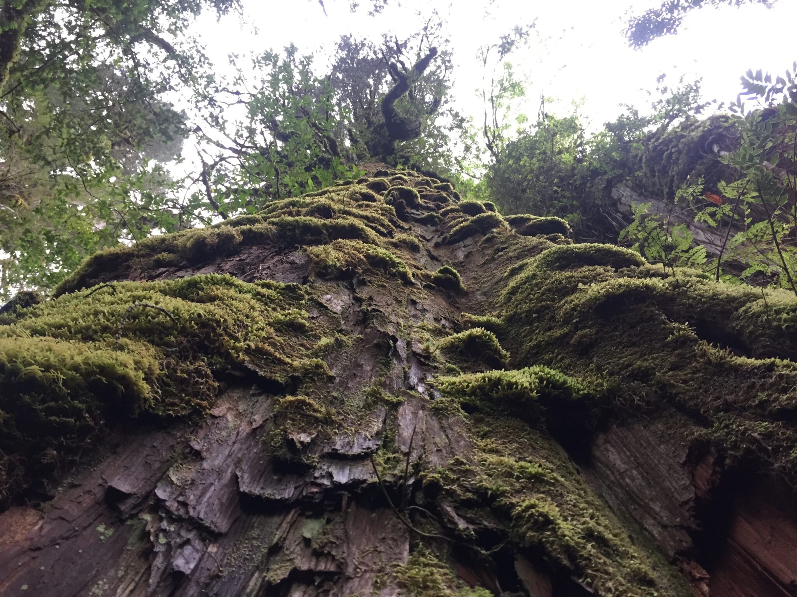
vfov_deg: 48.2
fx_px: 668
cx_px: 398
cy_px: 298
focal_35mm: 29
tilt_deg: +76.2
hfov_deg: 61.7
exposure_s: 1/33
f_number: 2.2
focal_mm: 4.15
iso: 64
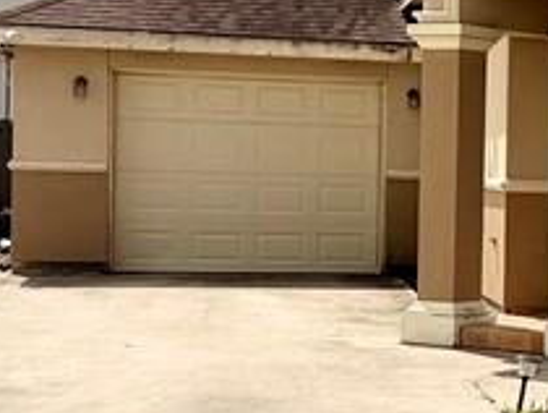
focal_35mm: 117
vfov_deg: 12.7
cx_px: 752
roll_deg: -1.1
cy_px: 191
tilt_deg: -0.6
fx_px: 1854
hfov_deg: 15.8
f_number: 1.78
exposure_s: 1/17544
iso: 80
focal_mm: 6.76
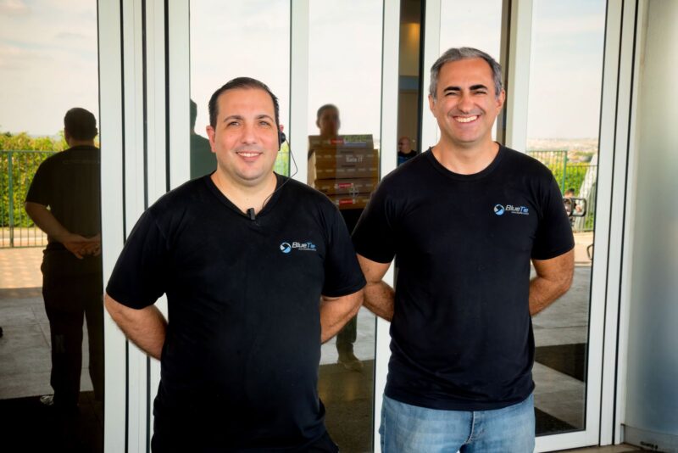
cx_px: 339
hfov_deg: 43.6
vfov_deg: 29.9
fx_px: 848
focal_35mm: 45
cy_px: 226
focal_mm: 30
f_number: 6.3
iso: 360
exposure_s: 1/125
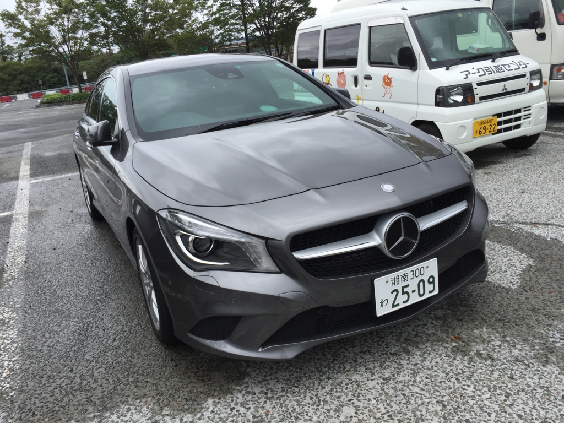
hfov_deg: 61.7
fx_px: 472
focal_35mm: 29
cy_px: 212
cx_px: 282
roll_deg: +5.5
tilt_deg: -16.7
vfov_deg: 48.2
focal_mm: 4.15
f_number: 2.2
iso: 32
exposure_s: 1/542
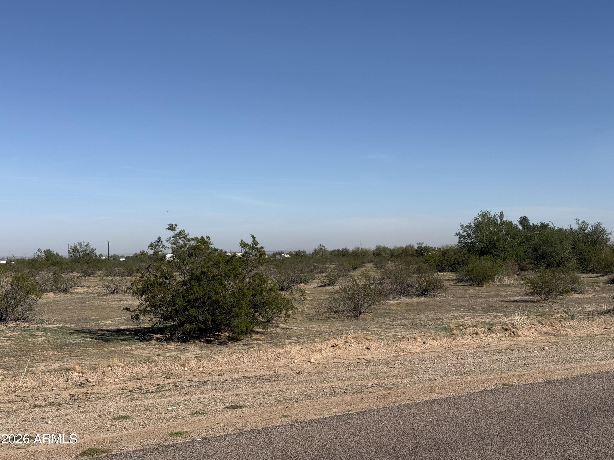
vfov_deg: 30.3
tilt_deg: +1.3
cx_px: 307
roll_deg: -1.3
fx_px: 851
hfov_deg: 39.7
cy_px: 230
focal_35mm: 48
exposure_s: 1/8772
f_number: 1.78
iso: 64
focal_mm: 6.76
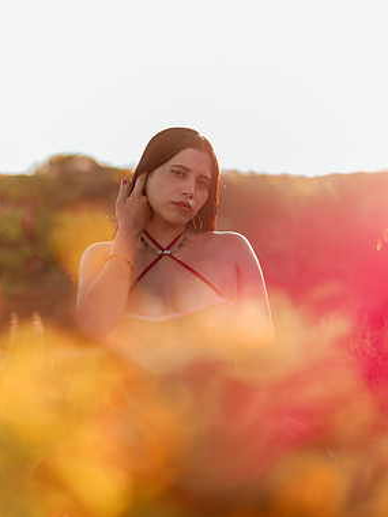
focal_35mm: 66
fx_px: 986
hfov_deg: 22.3
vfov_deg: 29.4
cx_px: 201
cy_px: 263
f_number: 1.4
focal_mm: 58
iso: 50
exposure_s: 1/1000
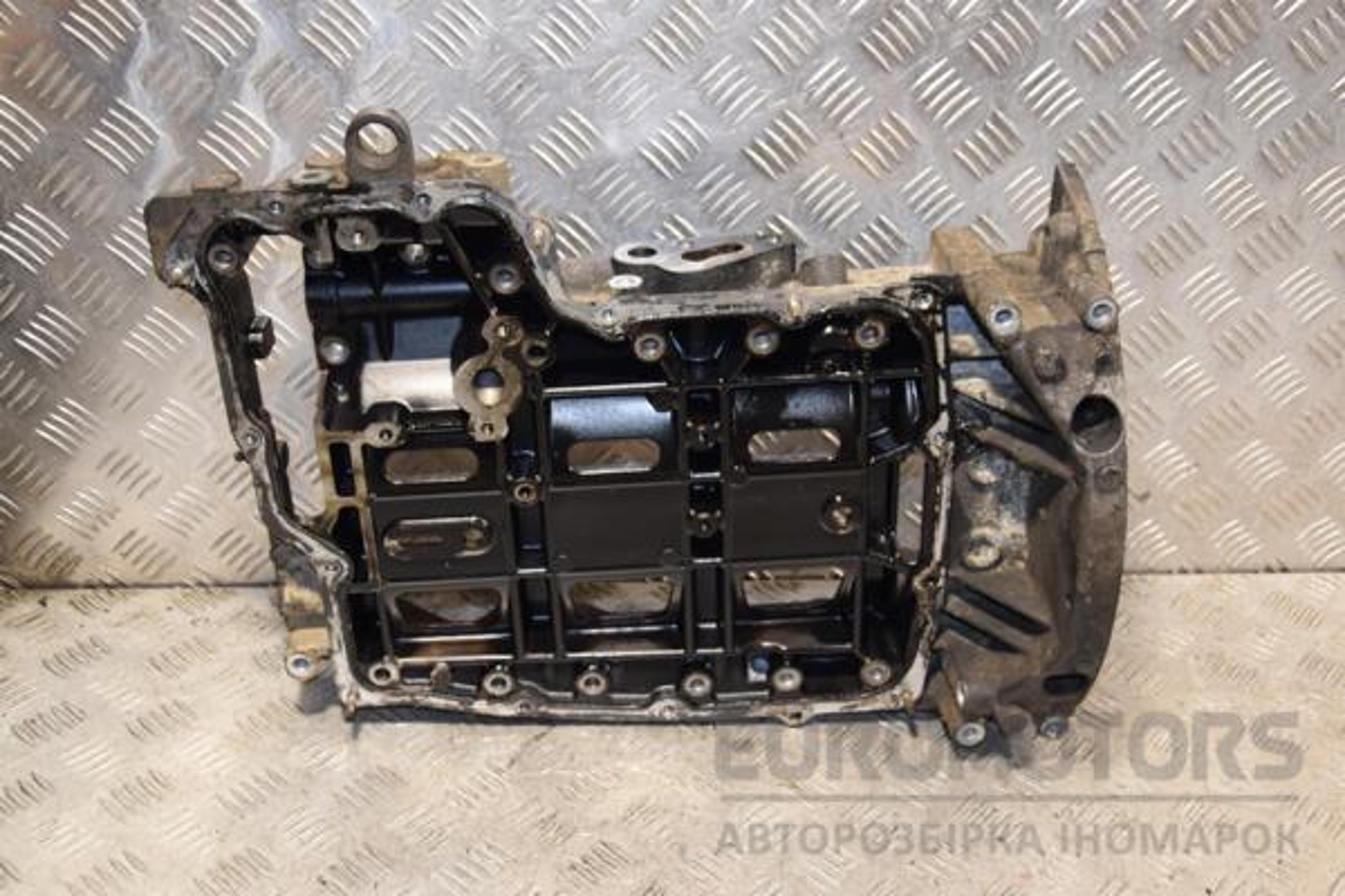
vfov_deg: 31.9
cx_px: 672
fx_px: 1569
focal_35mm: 42
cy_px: 448
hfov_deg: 46.4
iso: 800
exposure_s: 1/125
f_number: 5
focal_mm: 28
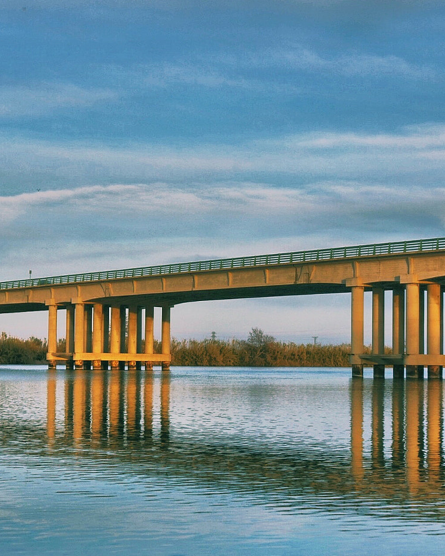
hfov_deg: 22.4
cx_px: 151
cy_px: 312
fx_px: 1119
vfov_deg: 27.9
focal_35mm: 68
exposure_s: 1/30
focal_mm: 28
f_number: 16
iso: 100
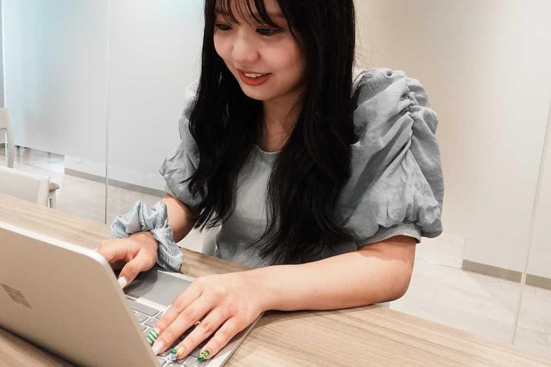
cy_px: 134
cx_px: 167
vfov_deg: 44.5
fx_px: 444
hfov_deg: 61.5
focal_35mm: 29
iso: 1250
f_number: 4
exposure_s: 1/160
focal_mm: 6.9
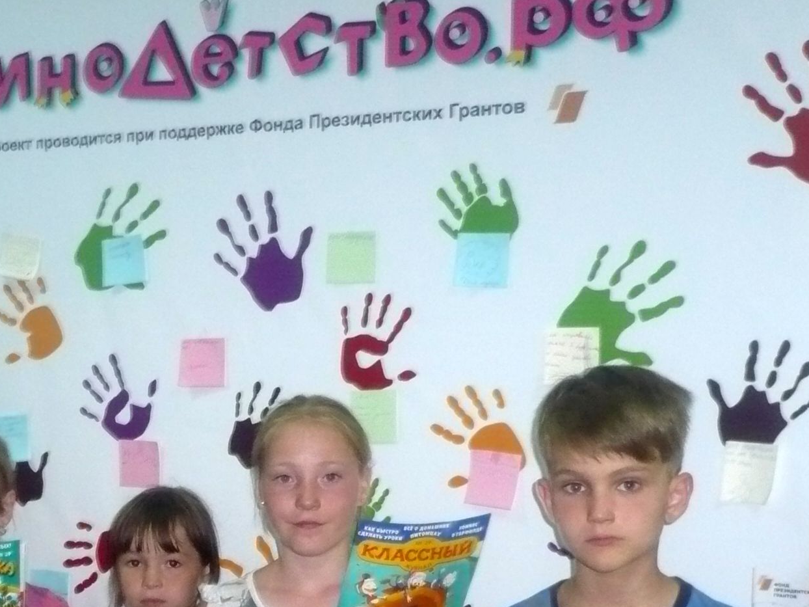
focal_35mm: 72
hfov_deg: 26.6
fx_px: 1683
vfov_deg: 20.0
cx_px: 179
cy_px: 551
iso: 250
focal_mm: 5.8
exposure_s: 1/30
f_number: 2.8
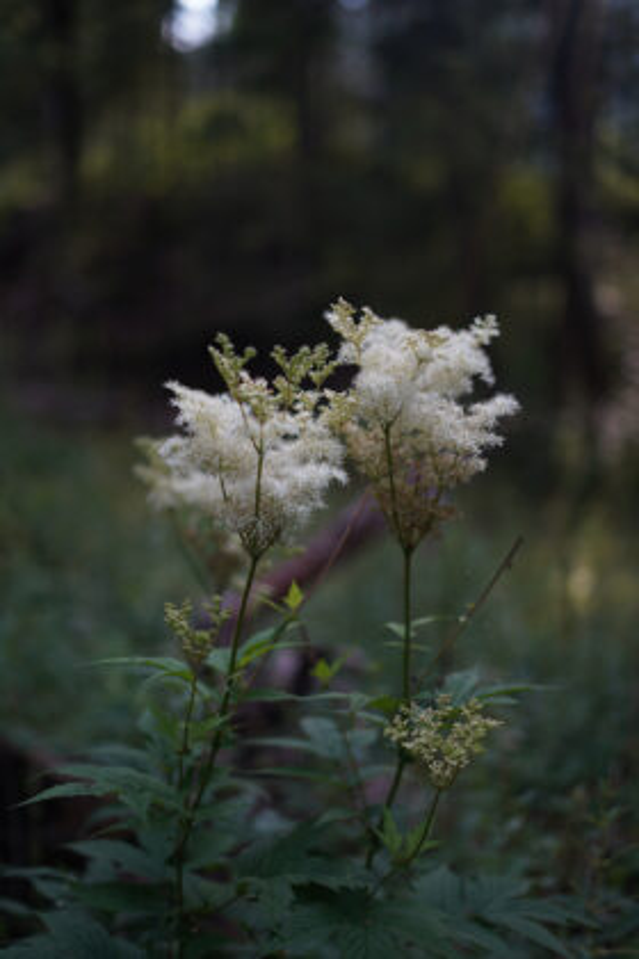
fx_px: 1331
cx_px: 320
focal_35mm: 50
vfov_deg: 39.6
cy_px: 480
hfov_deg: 27.0
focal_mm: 50
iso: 100
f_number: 1.8
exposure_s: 1/500
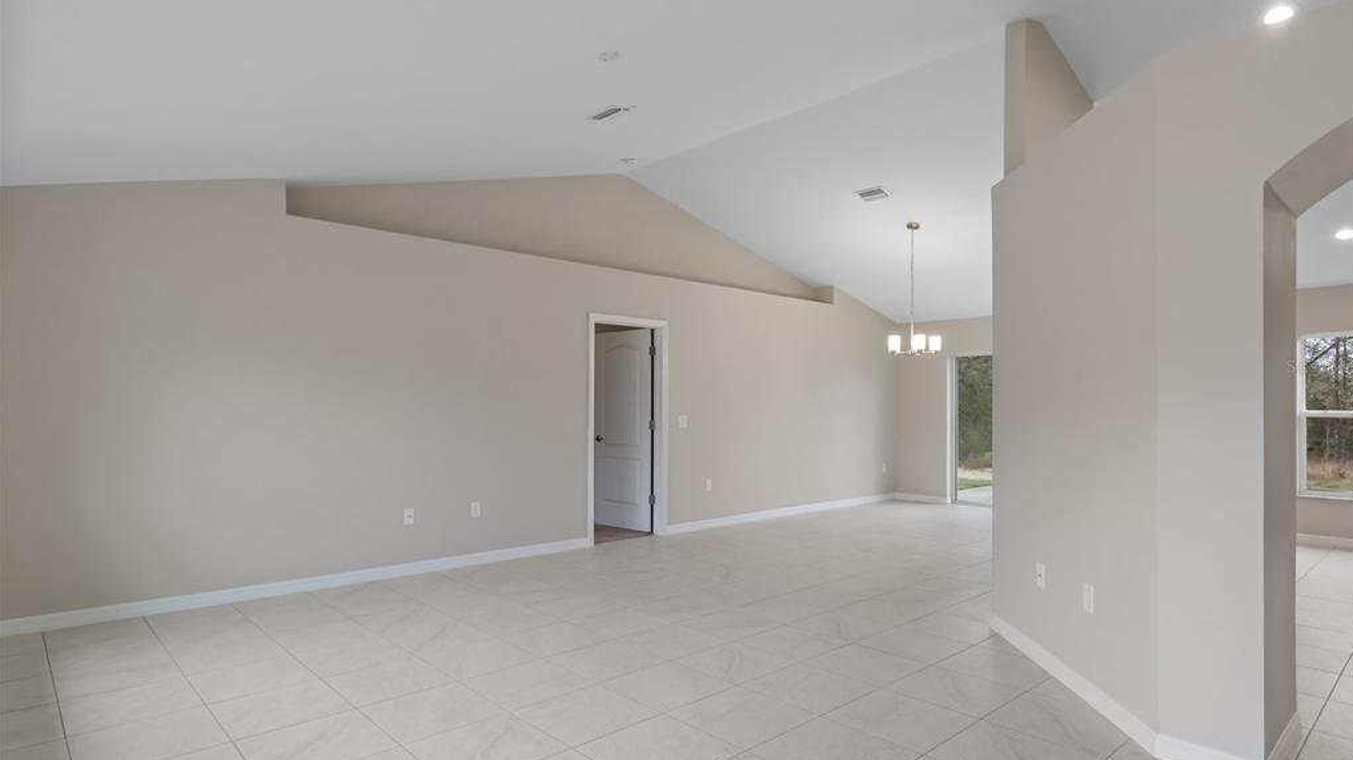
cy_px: 366
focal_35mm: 19
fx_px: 682
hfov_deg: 89.6
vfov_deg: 58.3
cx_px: 680
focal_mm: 12
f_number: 8
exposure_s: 1/3.33
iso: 1000
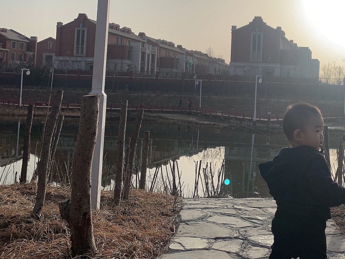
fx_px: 479
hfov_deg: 37.5
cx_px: 299
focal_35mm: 48
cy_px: 92
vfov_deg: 30.1
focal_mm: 4.25
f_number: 1.8
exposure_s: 1/2994
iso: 25
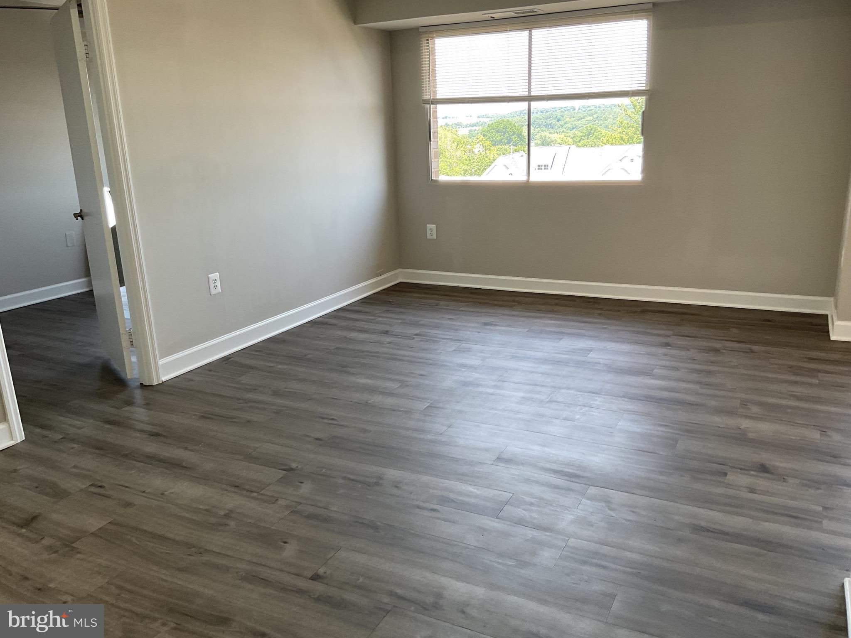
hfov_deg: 61.7
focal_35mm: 29
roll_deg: +2.4
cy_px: 319
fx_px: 713
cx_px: 426
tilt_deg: -15.8
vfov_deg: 48.2
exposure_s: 1/120
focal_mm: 3
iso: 50
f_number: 1.8
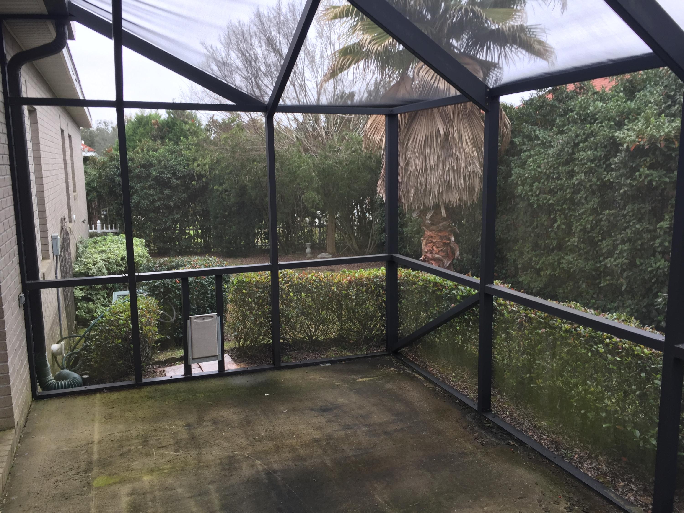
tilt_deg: -9.9
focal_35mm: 29
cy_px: 256
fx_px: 573
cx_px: 342
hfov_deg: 61.7
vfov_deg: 48.2
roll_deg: +1.1
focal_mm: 4.15
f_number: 2.2
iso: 32
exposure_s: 1/60
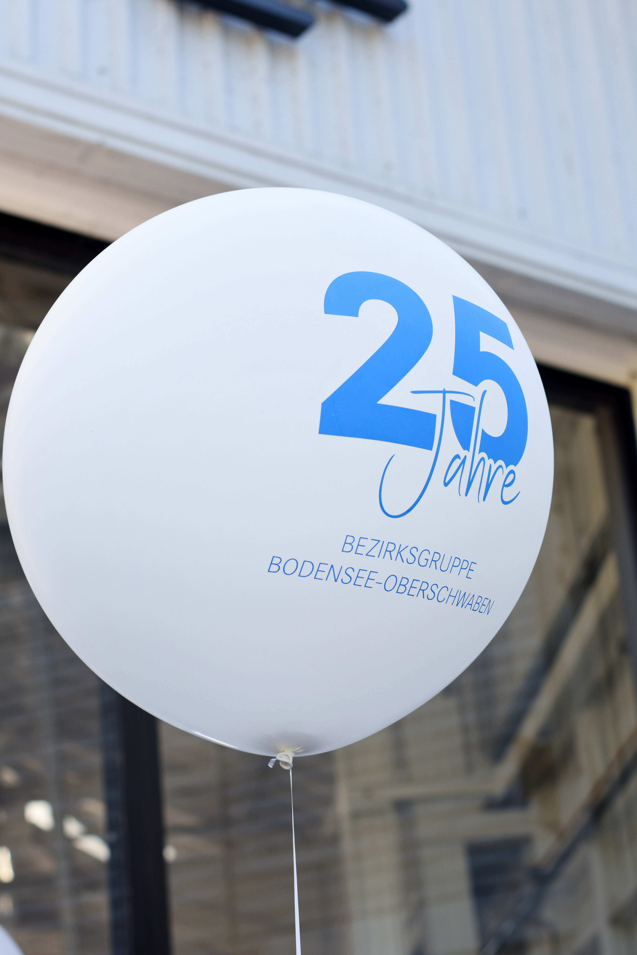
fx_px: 1990
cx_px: 318
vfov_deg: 27.0
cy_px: 478
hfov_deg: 18.2
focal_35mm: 75
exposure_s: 1/400
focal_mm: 50
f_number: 3.2
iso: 200
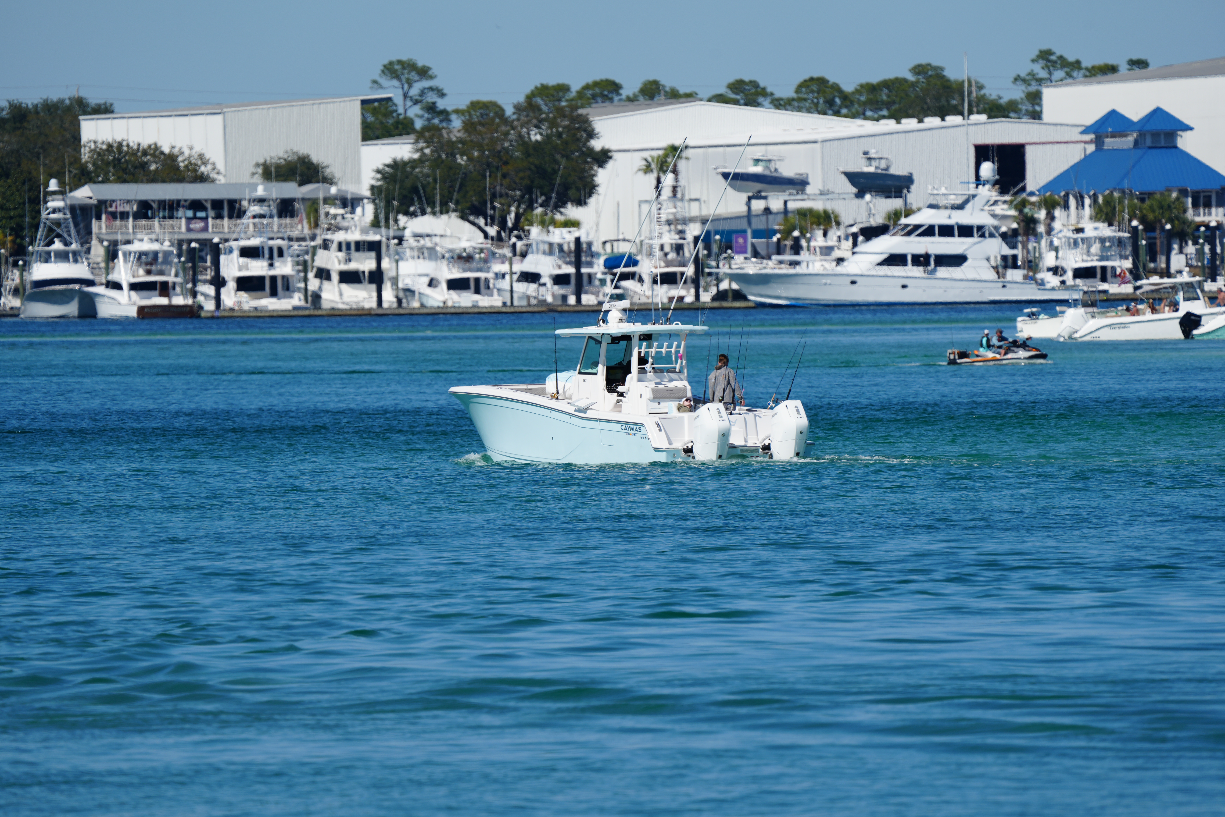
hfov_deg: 3.4
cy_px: 408
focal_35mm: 600
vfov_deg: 2.3
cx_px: 612
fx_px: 20415
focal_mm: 600
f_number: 8
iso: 100
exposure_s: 1/640
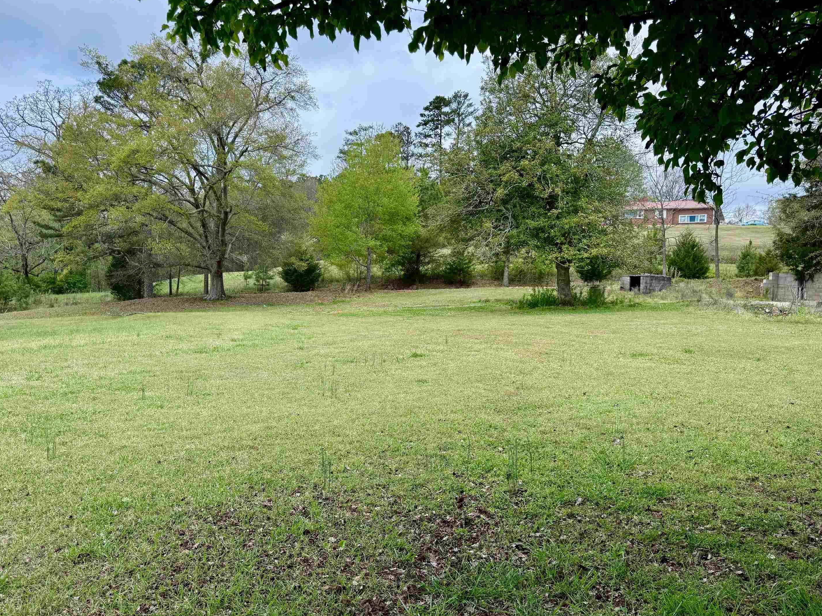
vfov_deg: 53.0
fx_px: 617
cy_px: 330
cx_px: 383
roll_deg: -2.7
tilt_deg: -2.9
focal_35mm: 26
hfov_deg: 67.2
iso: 100
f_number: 1.78
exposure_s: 1/2801
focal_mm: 6.76
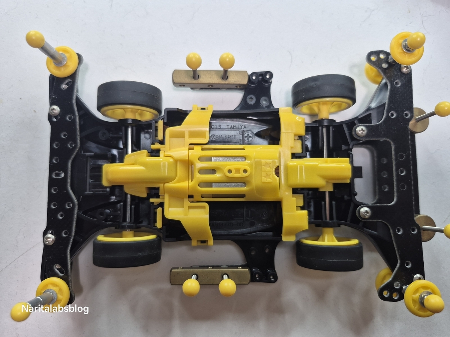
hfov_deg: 73.9
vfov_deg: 58.9
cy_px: 168
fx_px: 299
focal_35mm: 23
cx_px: 225
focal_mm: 5.4
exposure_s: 1/180
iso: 100
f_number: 1.8
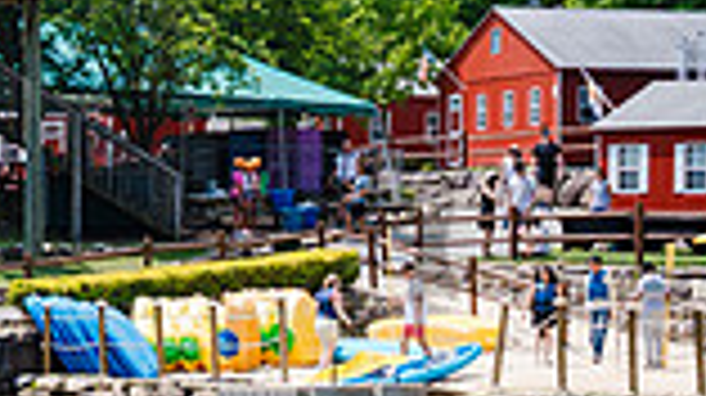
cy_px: 282
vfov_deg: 6.6
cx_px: -378
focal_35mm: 182
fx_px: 3404
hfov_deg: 11.3
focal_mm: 47
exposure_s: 1/400
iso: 100
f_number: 4.5
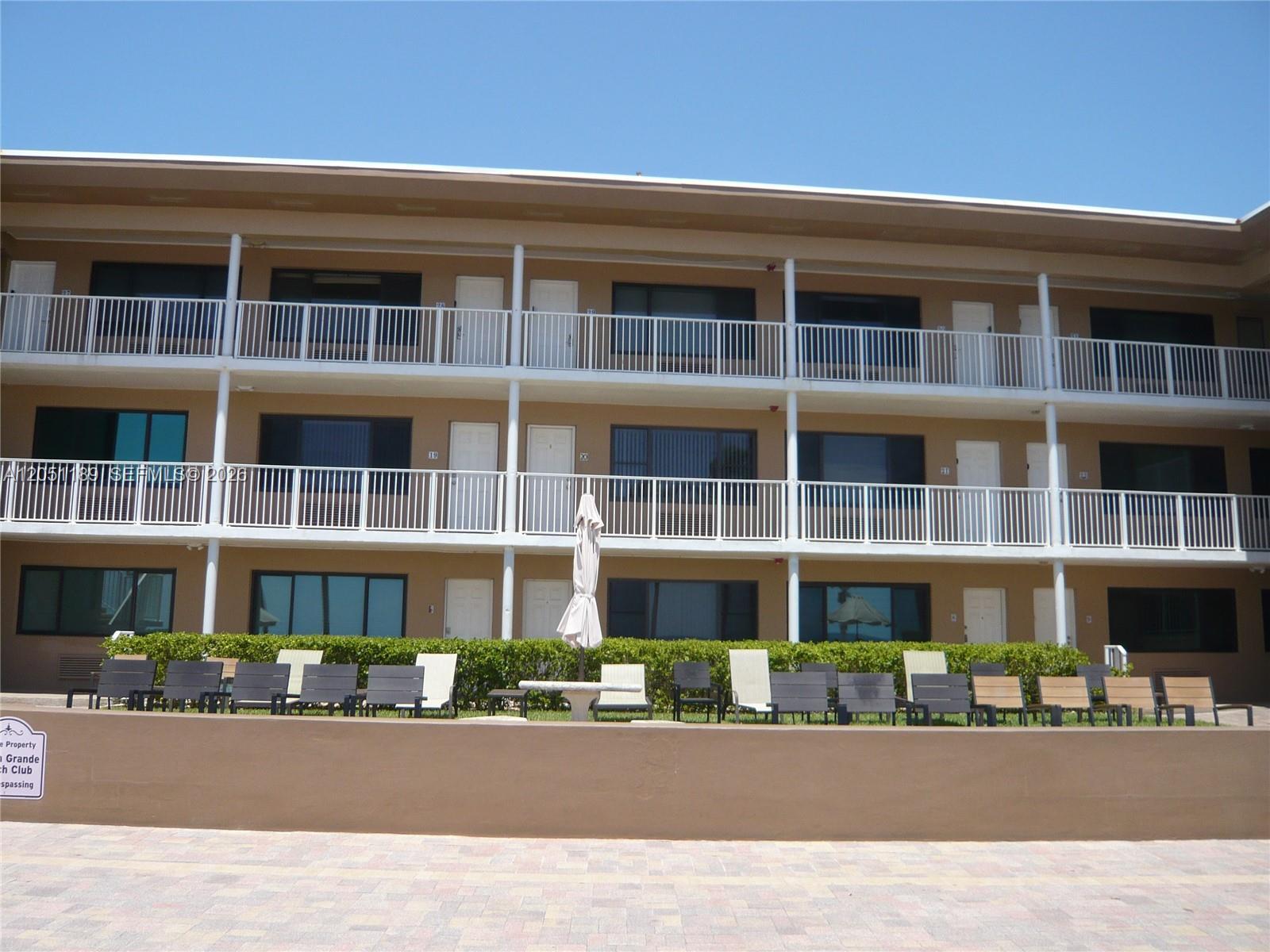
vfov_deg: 49.7
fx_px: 1027
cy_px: 476
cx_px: 635
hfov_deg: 63.4
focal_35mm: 28
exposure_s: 1/160
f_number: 8
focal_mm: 4.6
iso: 100
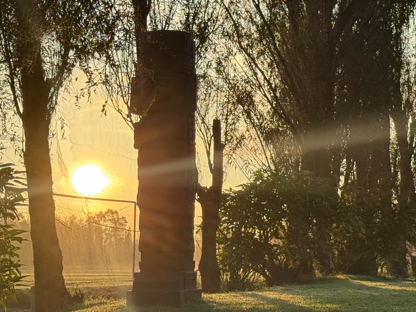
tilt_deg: +4.8
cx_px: 308
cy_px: 163
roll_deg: +0.2
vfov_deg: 16.6
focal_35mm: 89
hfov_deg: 21.8
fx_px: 1070
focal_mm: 6.76
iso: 64
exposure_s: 1/1678
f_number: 1.78
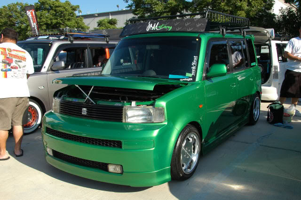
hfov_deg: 53.2
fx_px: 301
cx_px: 150
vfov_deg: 36.8
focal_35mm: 36
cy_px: 100
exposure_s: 1/250
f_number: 10
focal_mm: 24
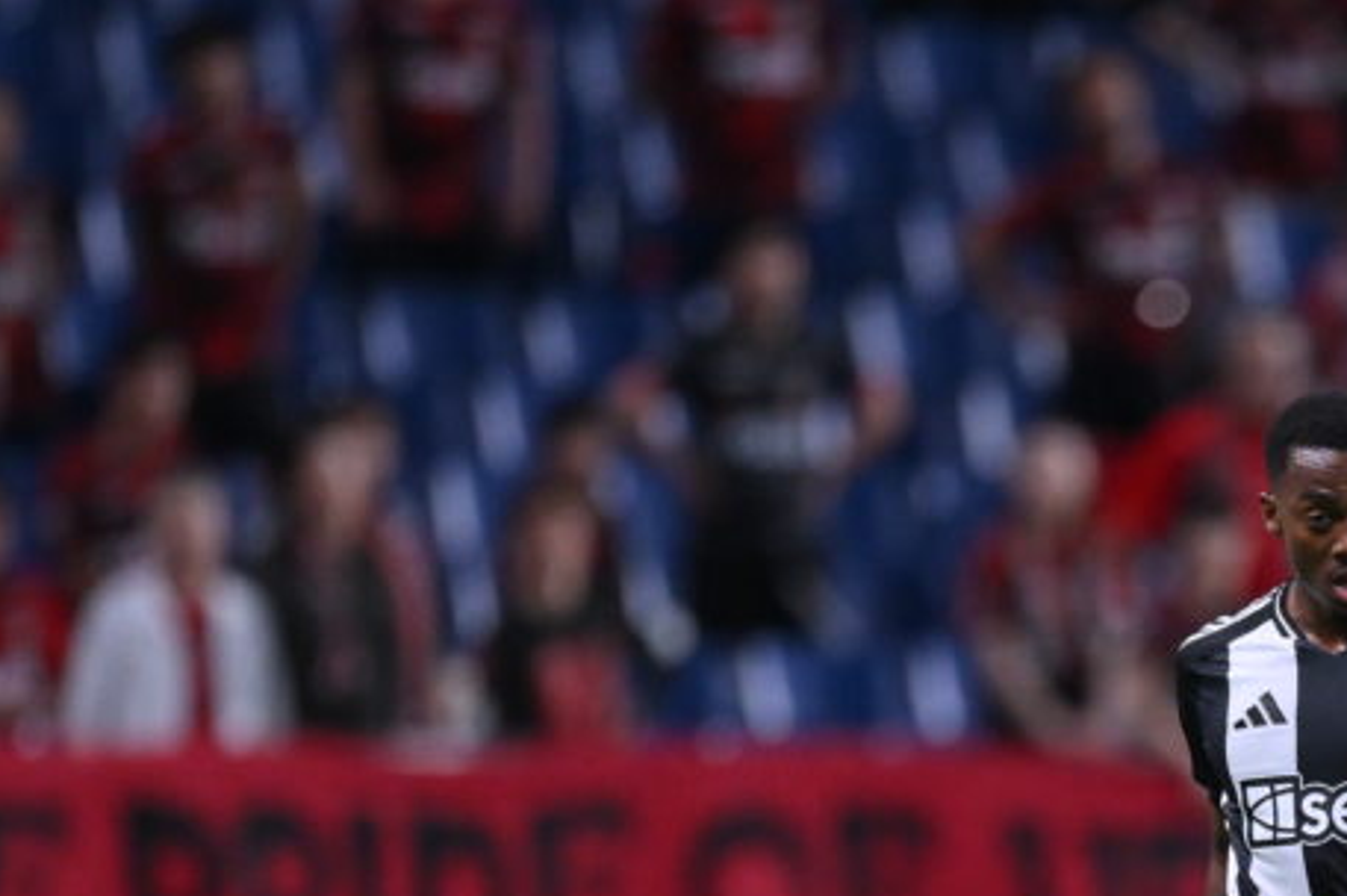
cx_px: 1403
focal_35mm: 1345
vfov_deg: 1.0
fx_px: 50288
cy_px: 1002
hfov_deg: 1.5
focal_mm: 400
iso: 3200
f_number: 2.8
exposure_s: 1/1600
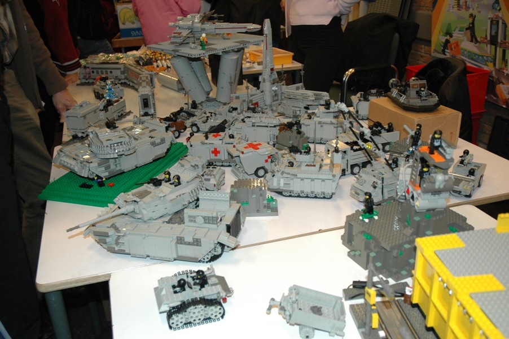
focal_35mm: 36
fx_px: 509
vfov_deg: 36.8
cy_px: 170
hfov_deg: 53.2
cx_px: 254
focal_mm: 24
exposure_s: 1/60
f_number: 3.8
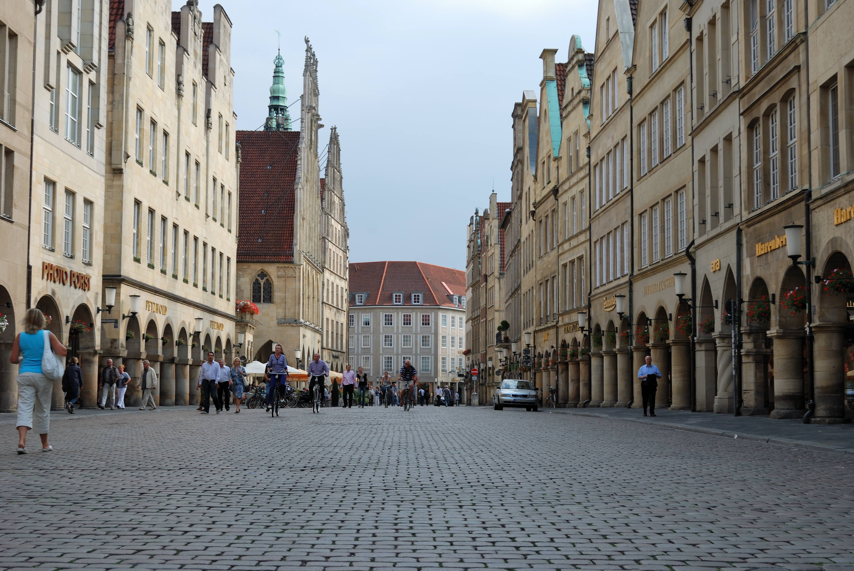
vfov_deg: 26.5
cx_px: 427
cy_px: 286
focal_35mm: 51
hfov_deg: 38.8
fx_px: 1211
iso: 100
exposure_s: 1/60
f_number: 10
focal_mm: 34
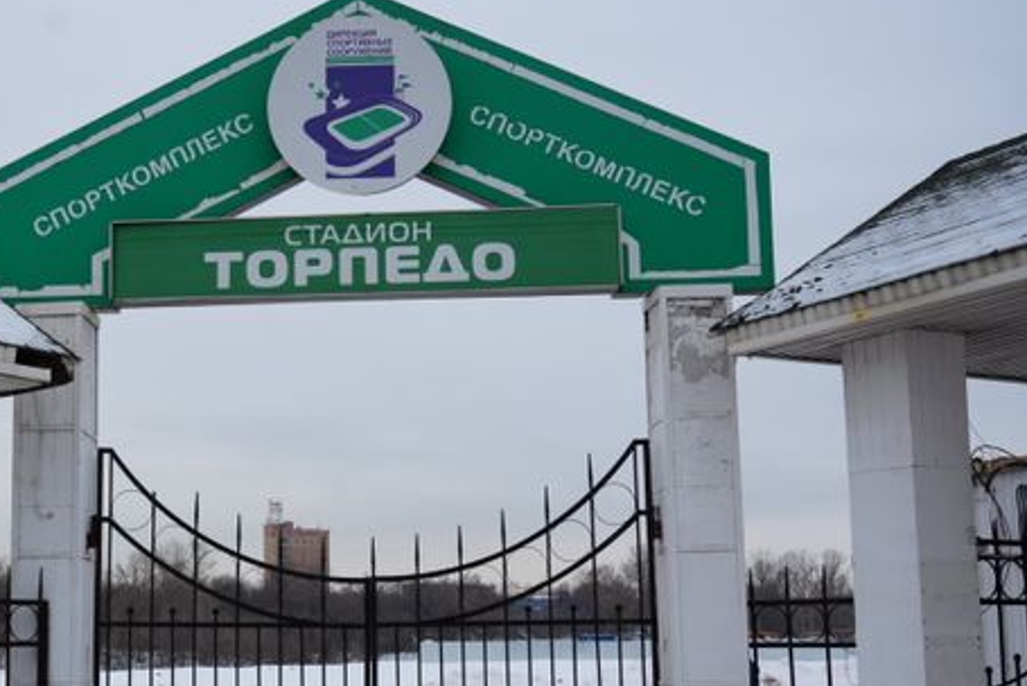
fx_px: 1313
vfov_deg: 29.0
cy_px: 492
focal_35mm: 46
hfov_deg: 41.4
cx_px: 249
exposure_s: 1/250
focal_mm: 30
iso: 500
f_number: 5
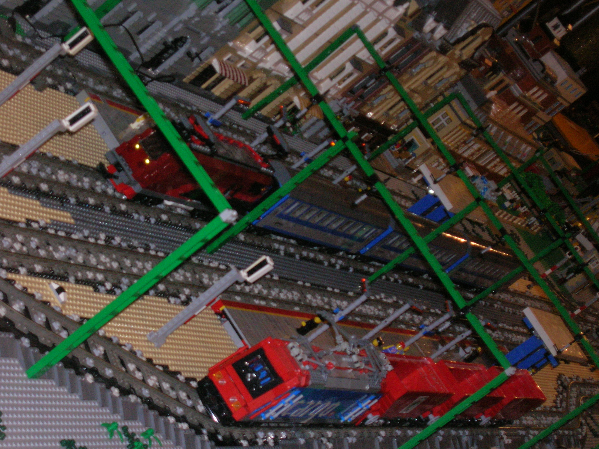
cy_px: 224
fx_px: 1765
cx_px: 300
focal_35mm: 102
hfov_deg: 19.3
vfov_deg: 14.5
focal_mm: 17.1
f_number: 4.9
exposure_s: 1/60.1
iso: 200
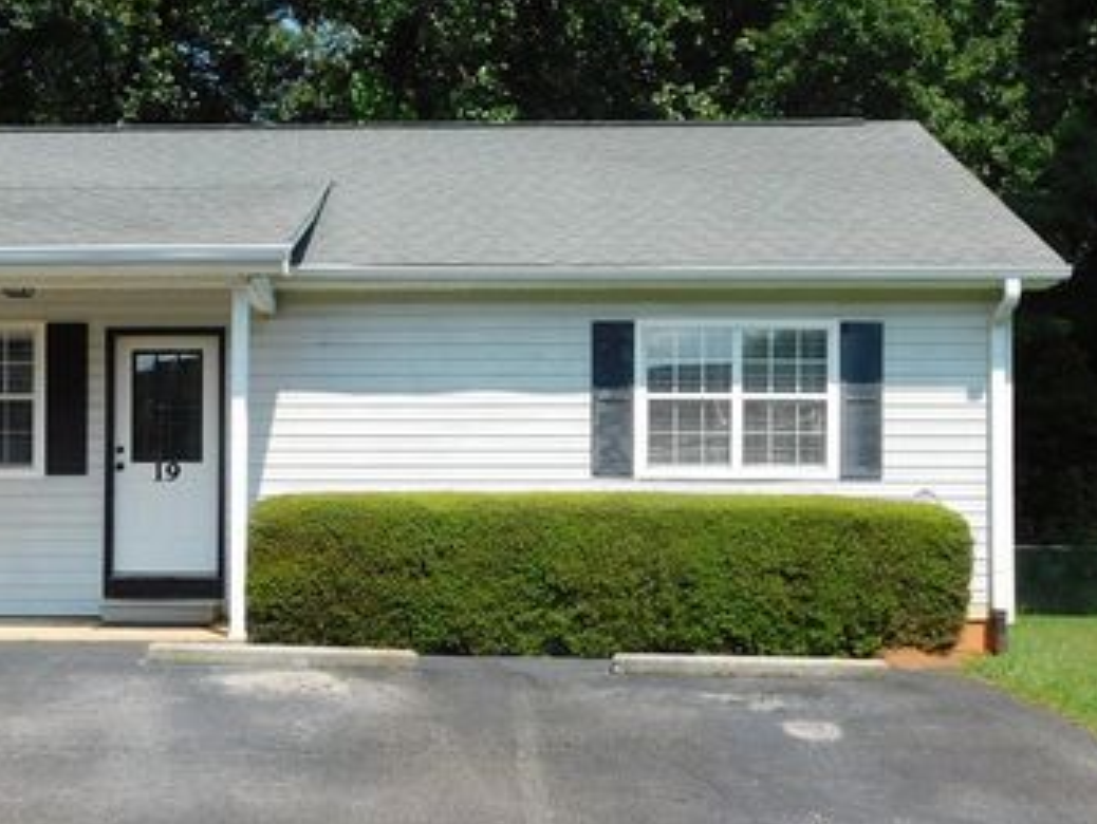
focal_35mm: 52
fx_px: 1649
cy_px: 461
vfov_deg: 28.0
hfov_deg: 36.6
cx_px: 409
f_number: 3.5
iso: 125
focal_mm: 6.3
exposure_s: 1/1000
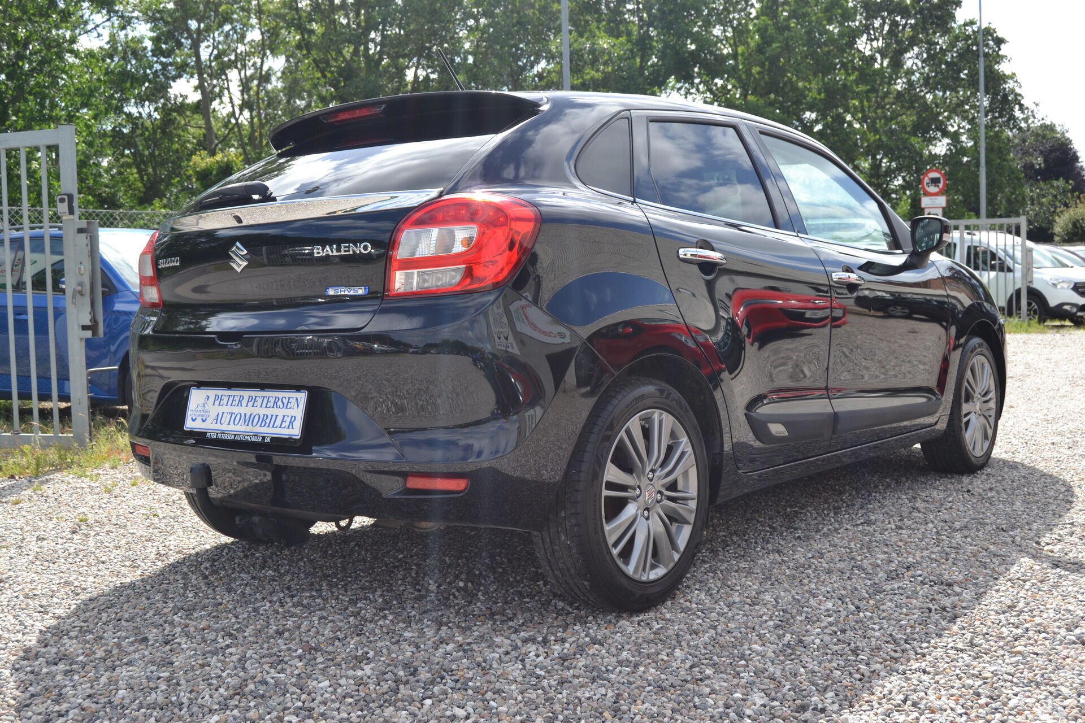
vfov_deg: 36.9
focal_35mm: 36
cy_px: 362
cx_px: 542
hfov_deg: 53.1
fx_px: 1085
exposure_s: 1/200
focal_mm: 24
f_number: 7.1
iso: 100
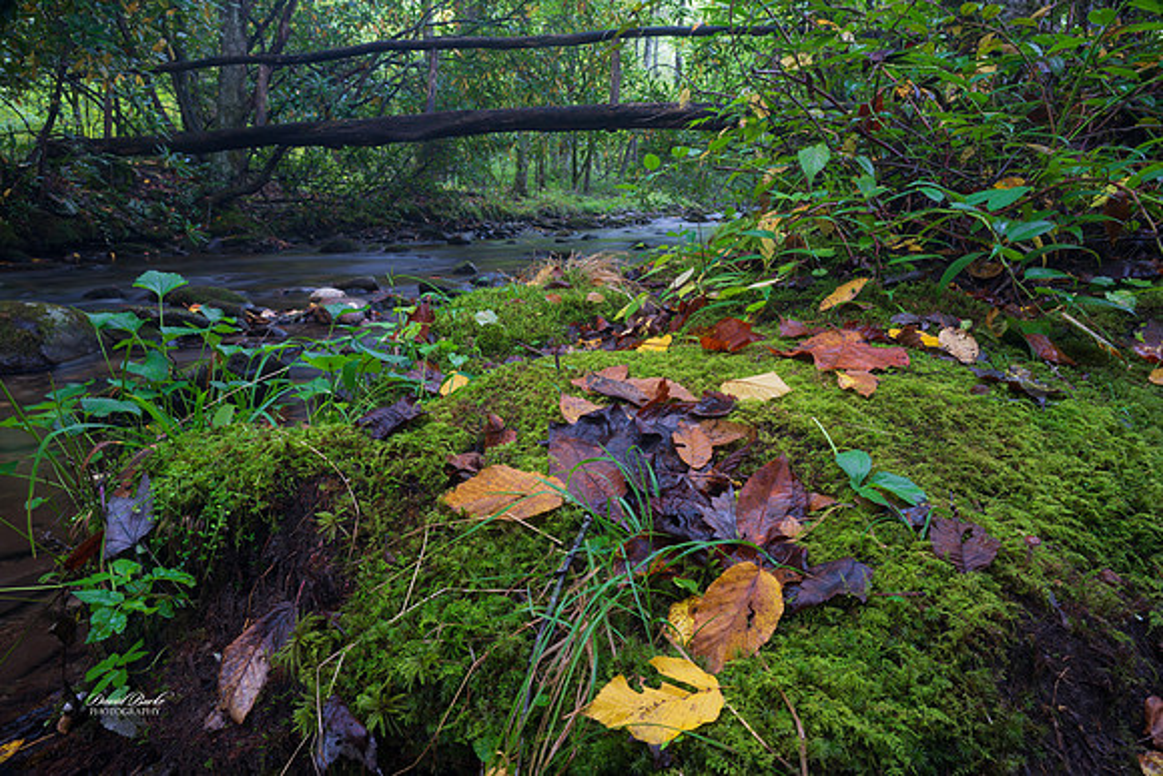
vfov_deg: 53.2
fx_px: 775
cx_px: 582
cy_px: 388
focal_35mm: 24
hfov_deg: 73.7
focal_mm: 24
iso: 64
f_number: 14
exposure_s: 10
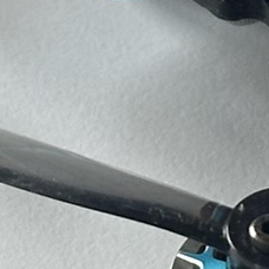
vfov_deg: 4.6
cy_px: -68
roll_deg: -1.5
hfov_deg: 4.6
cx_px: 322
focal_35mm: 381
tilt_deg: -37.3
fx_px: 3350
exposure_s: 1/107
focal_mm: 6.86
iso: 80
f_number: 1.78
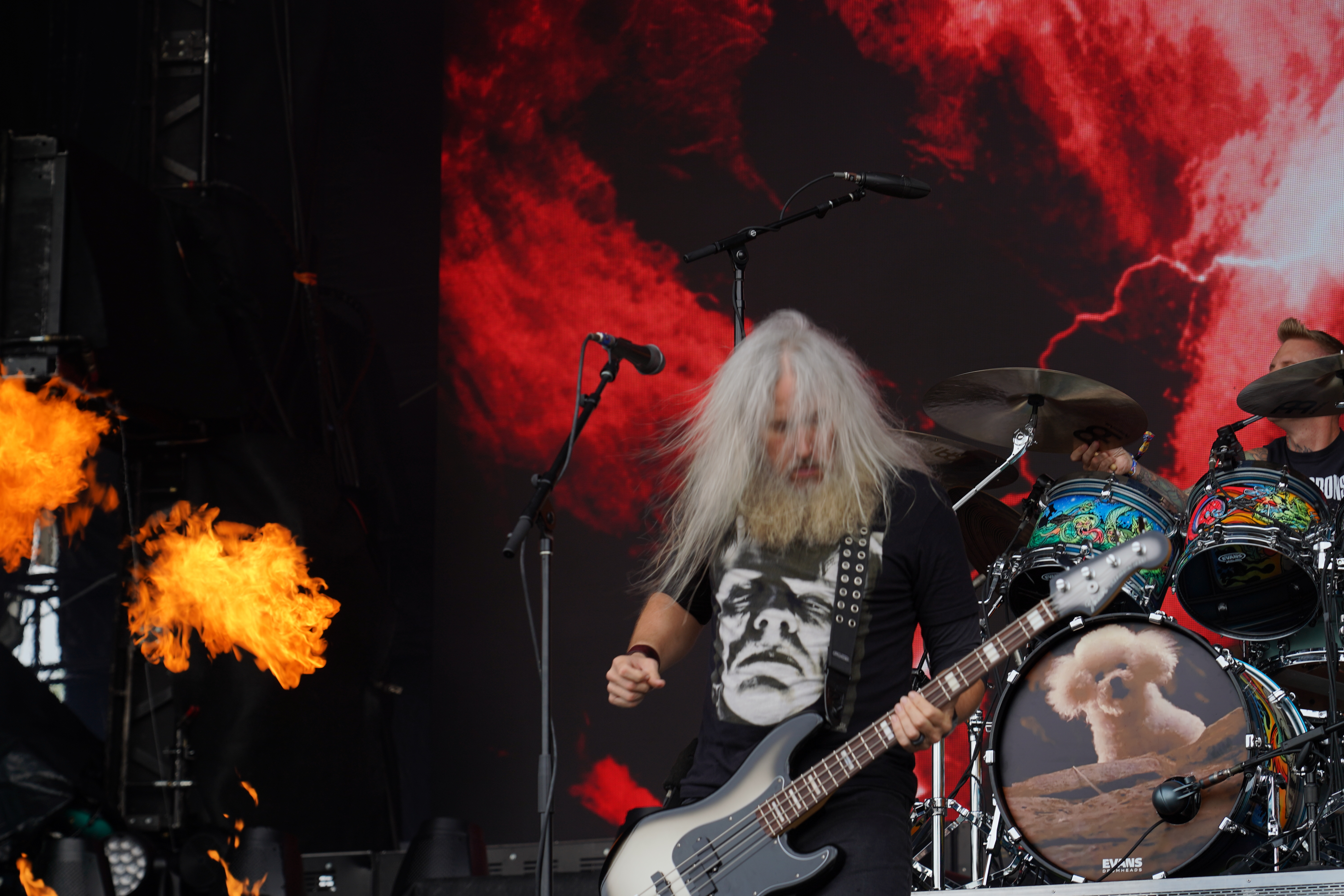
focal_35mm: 105
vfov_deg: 13.0
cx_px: 672
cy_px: 448
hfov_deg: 19.5
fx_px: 3920
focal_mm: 105
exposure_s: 1/160
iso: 100
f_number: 6.3
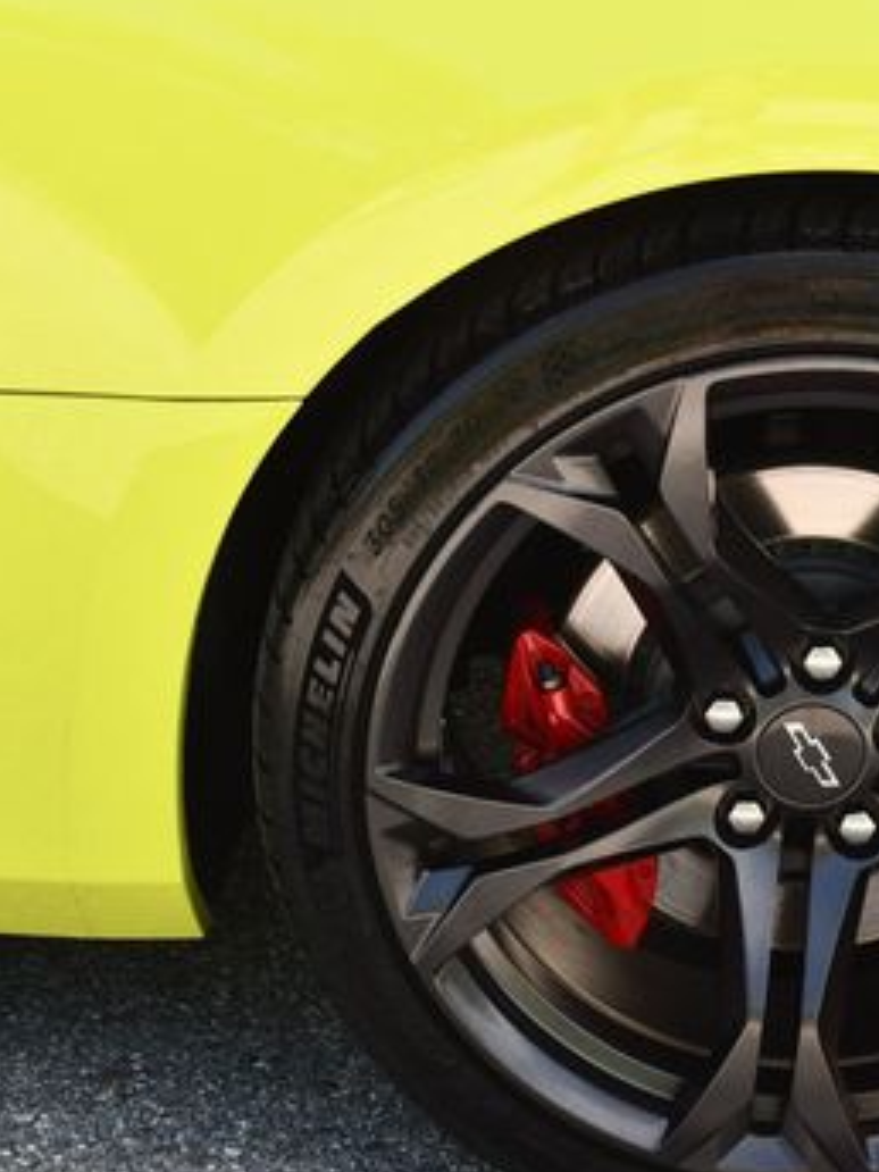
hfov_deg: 17.1
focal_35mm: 86
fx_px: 2912
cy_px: 712
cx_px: 647
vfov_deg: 22.7
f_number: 5.6
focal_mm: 24
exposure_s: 1/250
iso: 250
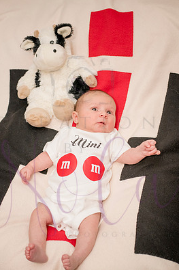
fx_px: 425
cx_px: 84
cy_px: 147
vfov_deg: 35.0
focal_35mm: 57
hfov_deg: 23.8
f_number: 4
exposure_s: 1/250
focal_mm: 50
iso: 800
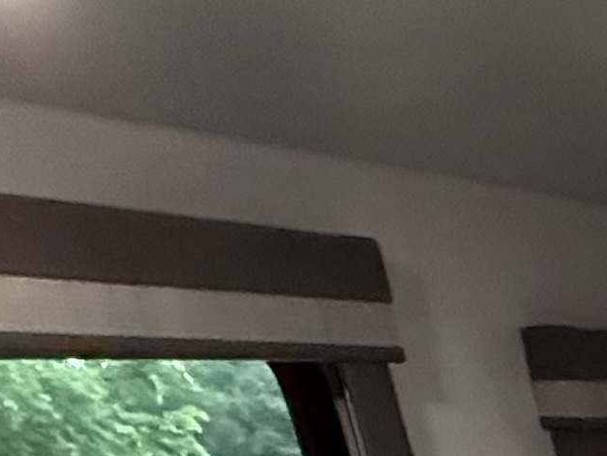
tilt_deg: -27.2
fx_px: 1561
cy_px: 1188
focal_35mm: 89
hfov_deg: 15.6
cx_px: 1328
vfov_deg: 12.1
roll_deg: +5.2
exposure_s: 1/60
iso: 800
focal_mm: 2.22
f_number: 2.2
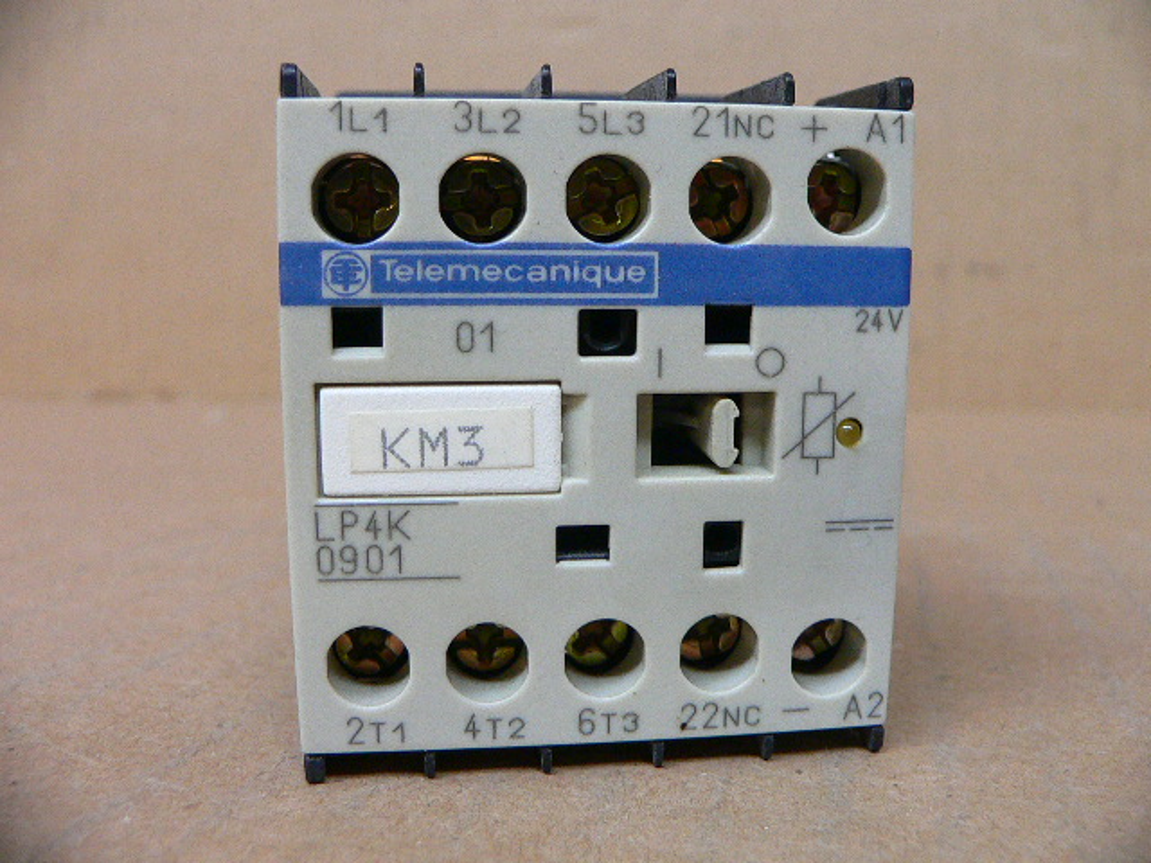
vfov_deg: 40.7
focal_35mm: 35
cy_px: 432
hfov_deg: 52.6
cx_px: 576
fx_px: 1164
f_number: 2.8
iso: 200
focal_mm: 4.6
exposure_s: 1/25
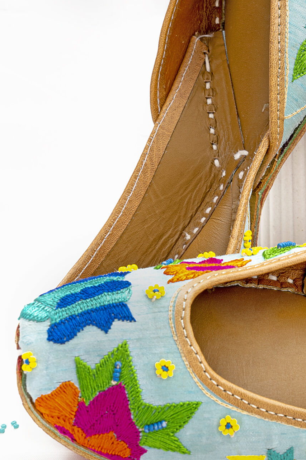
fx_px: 2168
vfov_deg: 12.0
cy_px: 101
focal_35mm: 170
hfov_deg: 8.0
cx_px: 294
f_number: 5
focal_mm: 85
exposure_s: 1/125
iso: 160
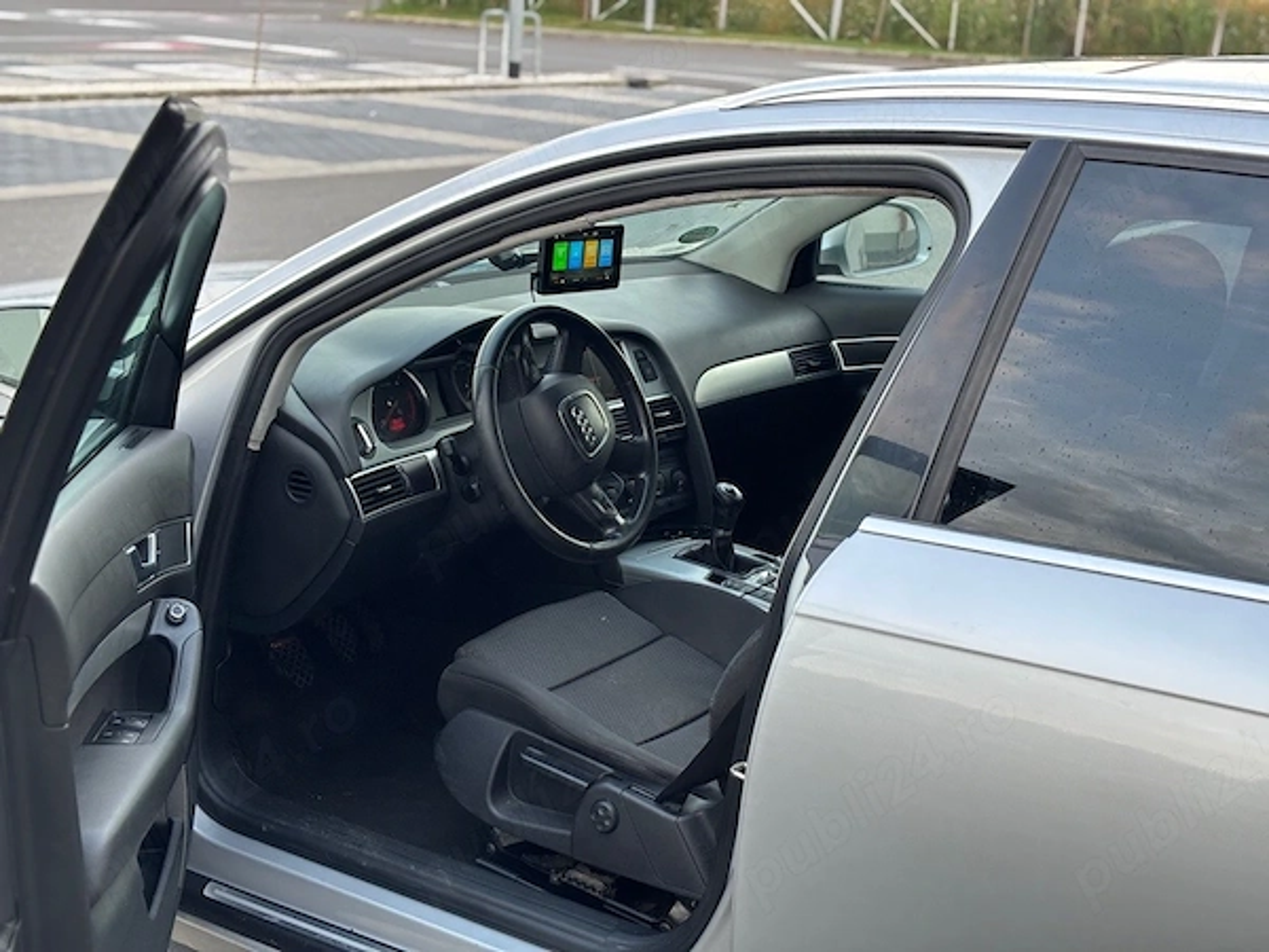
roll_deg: -3.2
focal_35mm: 52
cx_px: 634
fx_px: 1906
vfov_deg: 28.0
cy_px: 476
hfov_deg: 36.8
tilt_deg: -14.5
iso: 50
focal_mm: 5.96
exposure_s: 1/121
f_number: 1.6
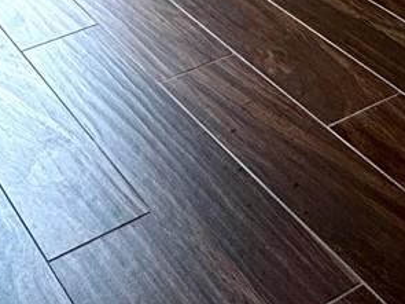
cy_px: -465
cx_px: 45
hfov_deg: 25.0
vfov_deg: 13.2
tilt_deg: -1.1
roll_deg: +2.8
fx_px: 889
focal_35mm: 76
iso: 50
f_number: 2.2
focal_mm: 2.22
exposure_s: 1/120
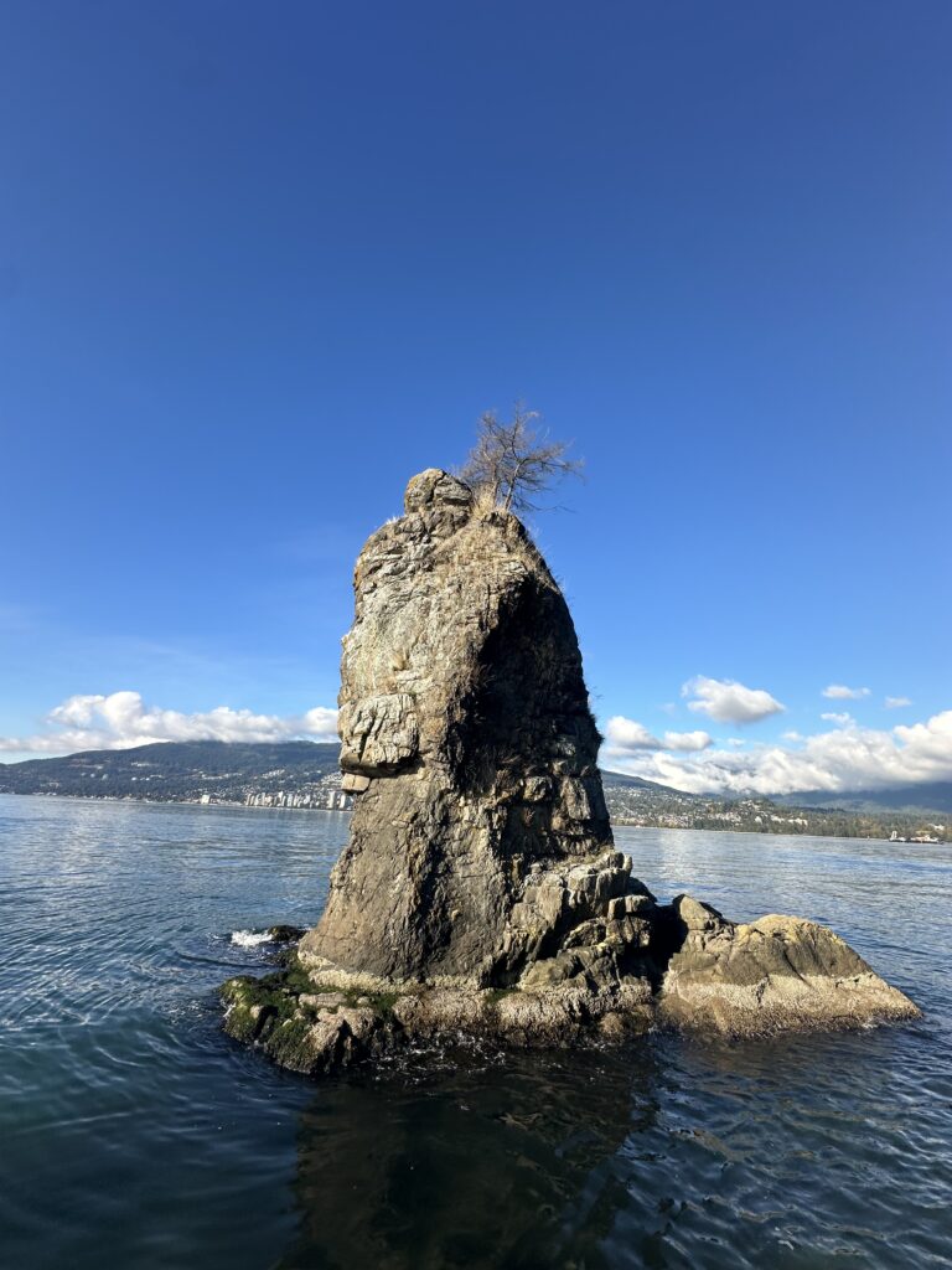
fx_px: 513
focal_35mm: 14
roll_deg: -4.2
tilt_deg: +19.1
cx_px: 476
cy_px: 635
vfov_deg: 102.1
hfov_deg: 85.7
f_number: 2.2
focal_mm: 2.22
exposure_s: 1/1276
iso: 50
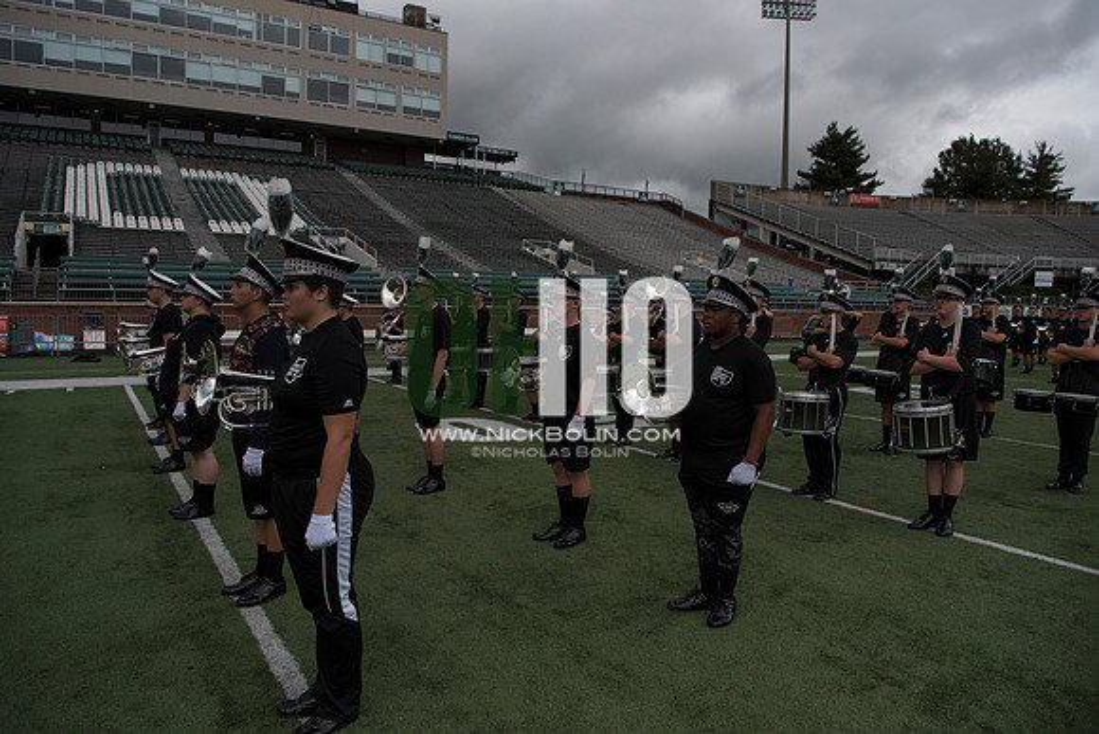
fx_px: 733
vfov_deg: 53.2
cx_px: 550
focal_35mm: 24
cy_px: 367
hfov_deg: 73.7
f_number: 5.6
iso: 640
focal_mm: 24
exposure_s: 1/3200
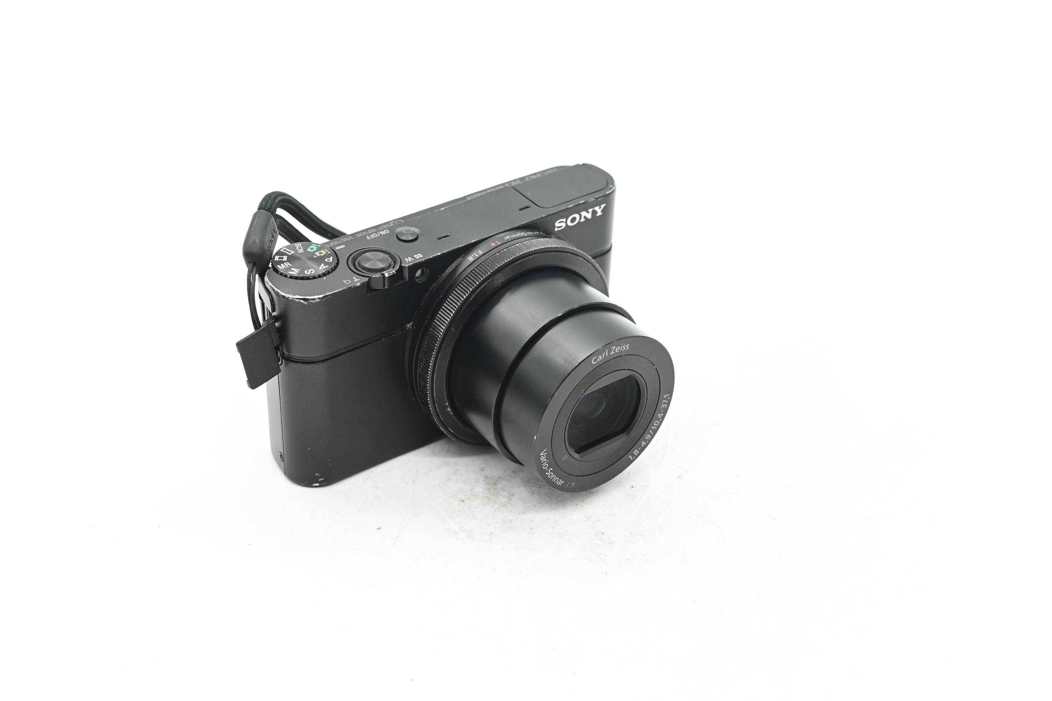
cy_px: 350
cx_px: 526
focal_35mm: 50
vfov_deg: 27.0
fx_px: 1461
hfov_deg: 39.6
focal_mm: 50
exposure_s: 1/160
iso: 1600
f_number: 9
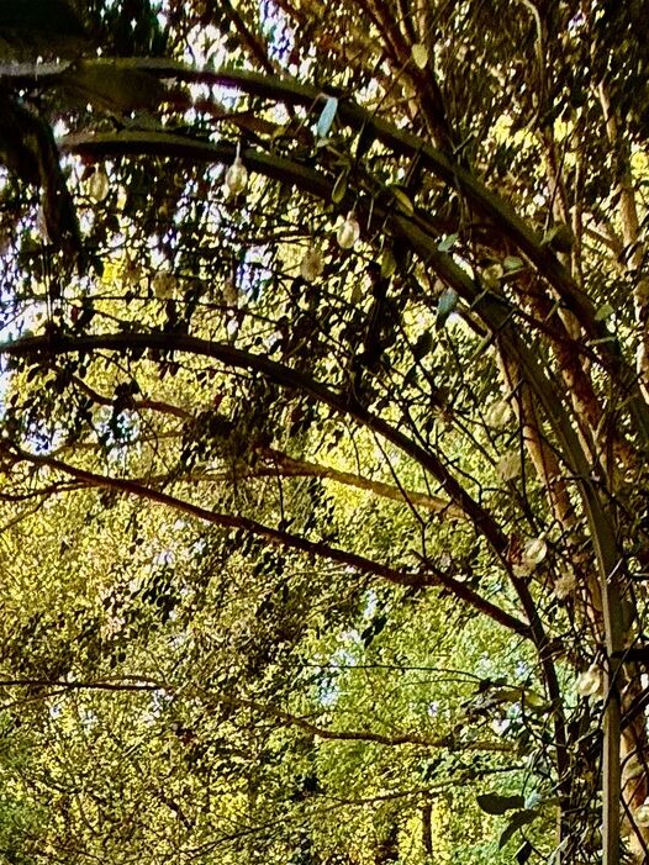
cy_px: 1302
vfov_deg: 27.7
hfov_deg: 29.9
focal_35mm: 46
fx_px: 1150
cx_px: 38
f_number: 2.2
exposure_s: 1/99
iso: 125
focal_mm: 2.22
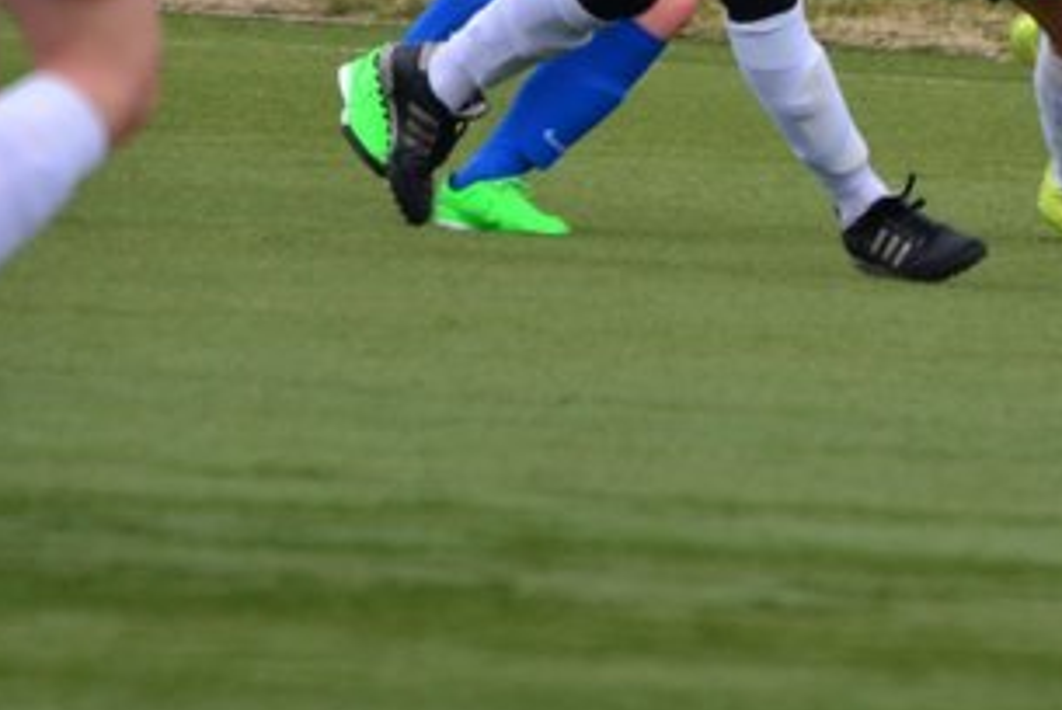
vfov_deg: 1.2
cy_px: -113
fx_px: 34901
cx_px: 759
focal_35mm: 1182
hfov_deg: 1.7
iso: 200
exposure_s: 1/400
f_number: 5.6
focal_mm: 300
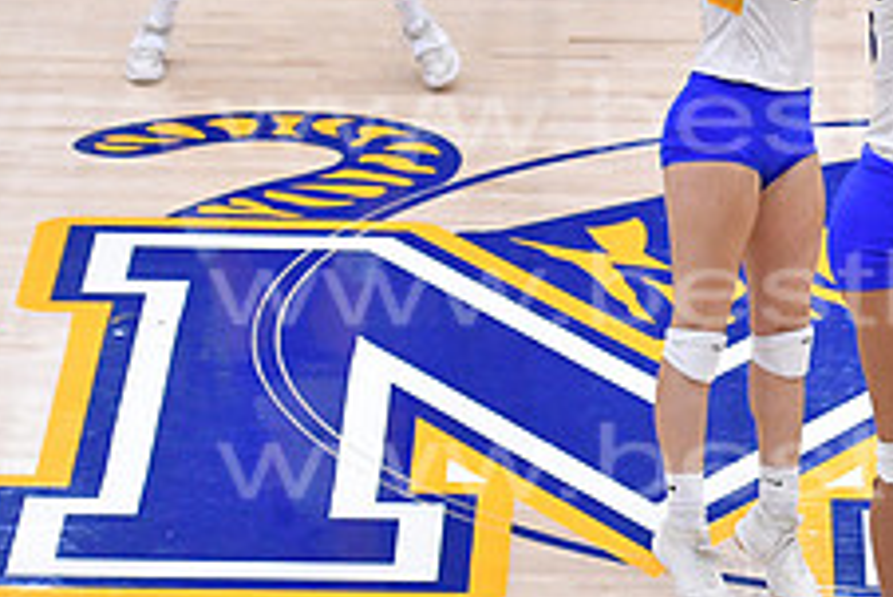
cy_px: 212
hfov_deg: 7.6
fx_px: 6677
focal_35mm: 269
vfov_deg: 5.1
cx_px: 1114
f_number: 3.2
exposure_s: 1/1000
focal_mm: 70
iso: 6400
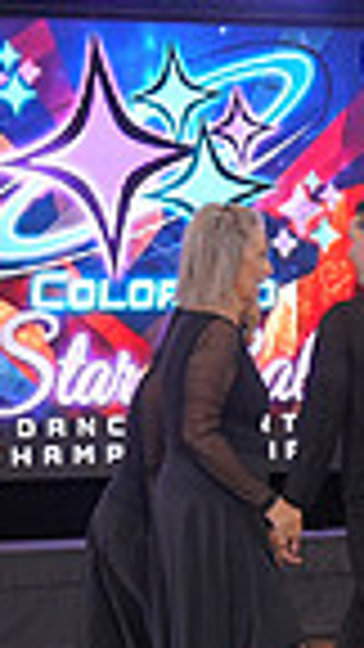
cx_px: 917
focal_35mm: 139
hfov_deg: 8.0
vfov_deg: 15.4
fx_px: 2385
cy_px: 398
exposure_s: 1/400
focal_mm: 33
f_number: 4
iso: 1600
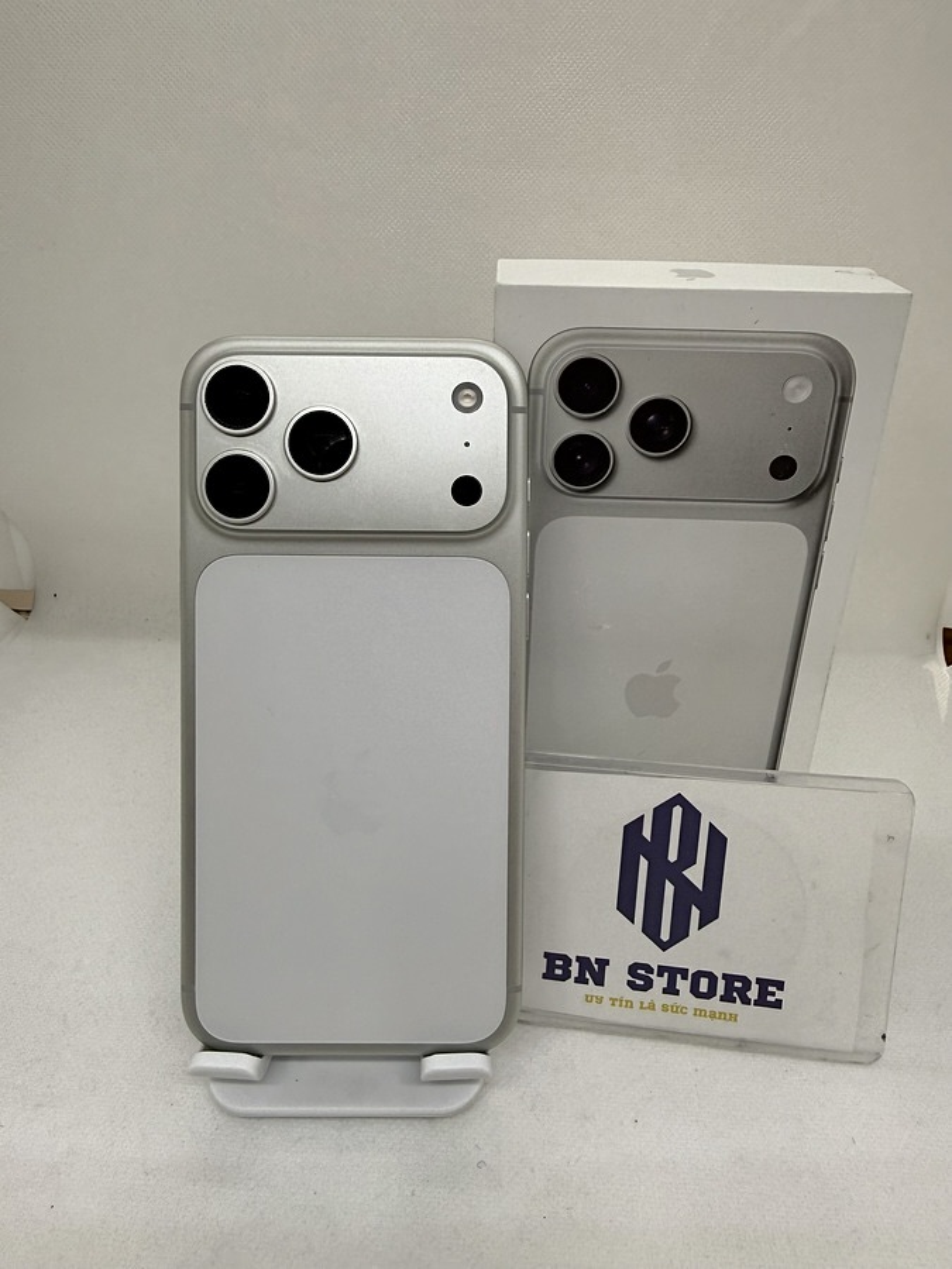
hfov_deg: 56.8
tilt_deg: -22.3
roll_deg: -1.1
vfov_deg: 71.6
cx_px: 476
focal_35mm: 24
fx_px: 880
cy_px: 634
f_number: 2.2
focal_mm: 2.22
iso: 40
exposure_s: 1/166
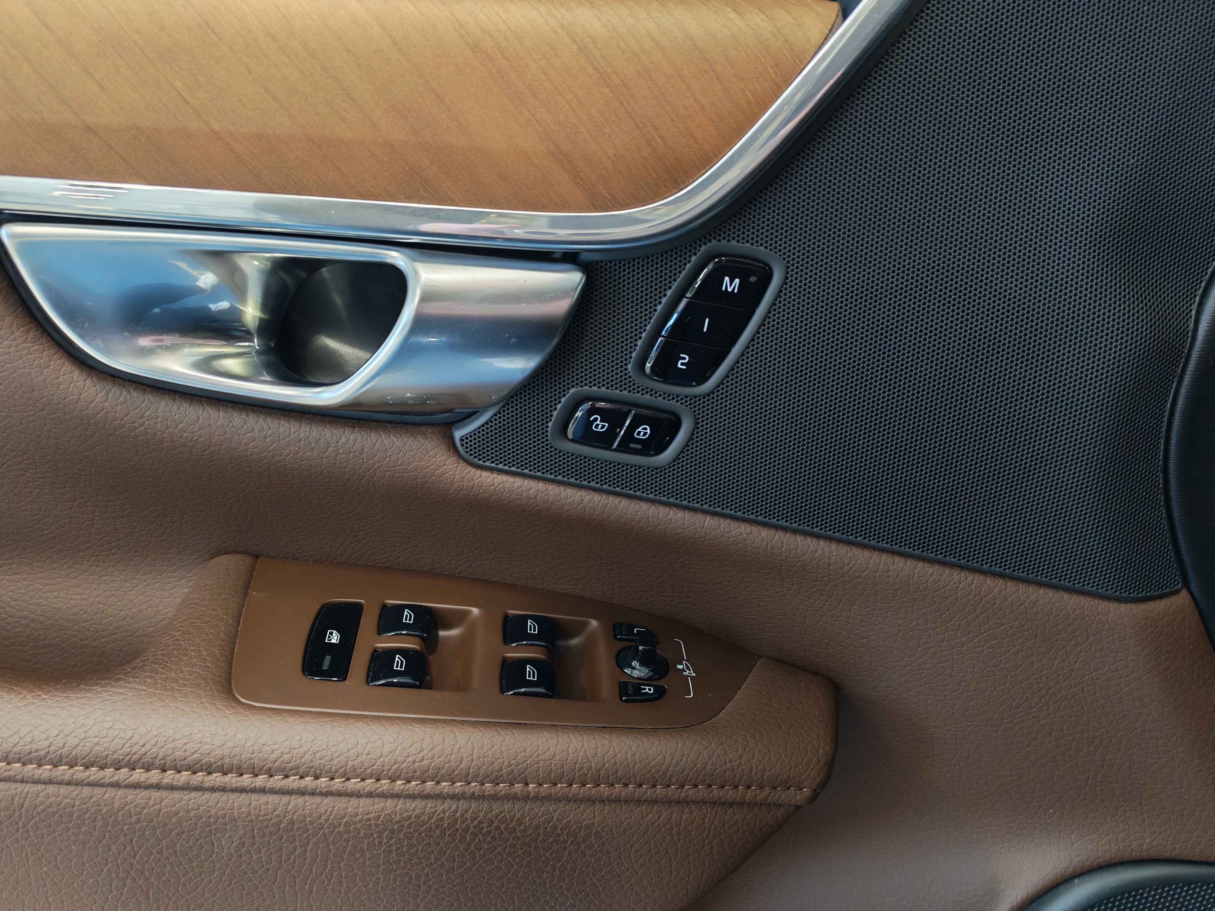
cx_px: 608
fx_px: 1088
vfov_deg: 45.4
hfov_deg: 58.4
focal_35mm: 31
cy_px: 456
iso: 1250
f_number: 1.9
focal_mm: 6.12
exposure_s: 1/100
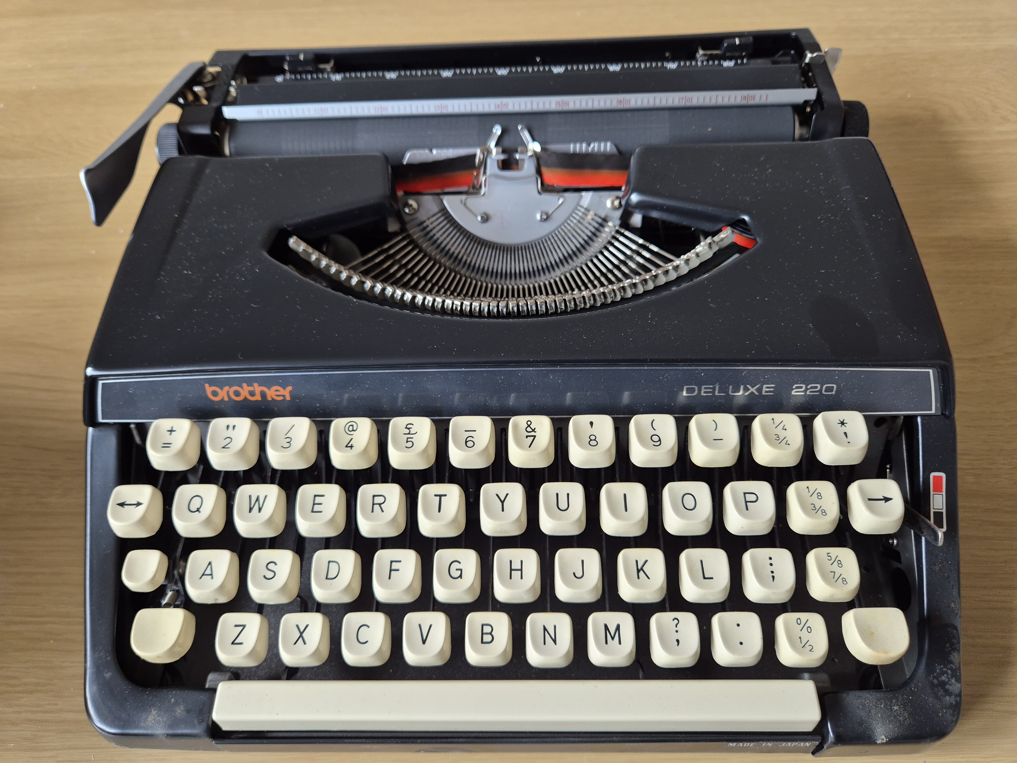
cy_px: 382
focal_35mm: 23
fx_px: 676
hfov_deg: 73.9
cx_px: 508
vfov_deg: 58.9
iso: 200
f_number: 1.8
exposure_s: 1/180
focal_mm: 5.4
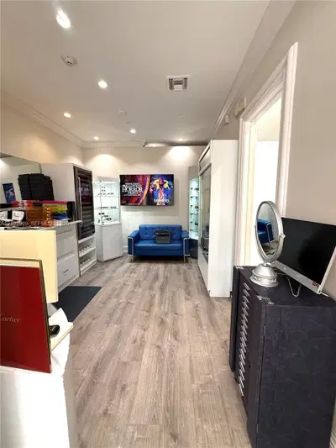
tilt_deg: -6.5
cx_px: 168
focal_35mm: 14
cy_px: 224
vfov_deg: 102.1
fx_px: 181
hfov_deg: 85.7
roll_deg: +0.1
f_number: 2.2
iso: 250
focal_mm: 2.22
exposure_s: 1/60
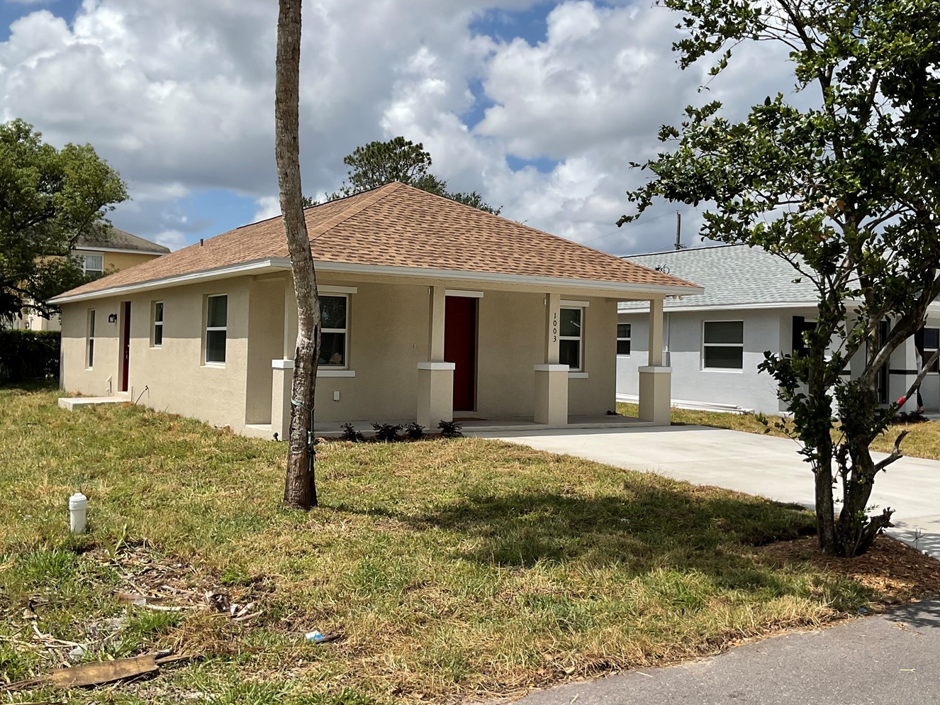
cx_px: 473
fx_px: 950
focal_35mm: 35
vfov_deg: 40.7
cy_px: 327
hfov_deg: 52.6
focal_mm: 3
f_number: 1.8
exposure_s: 1/3322
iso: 16
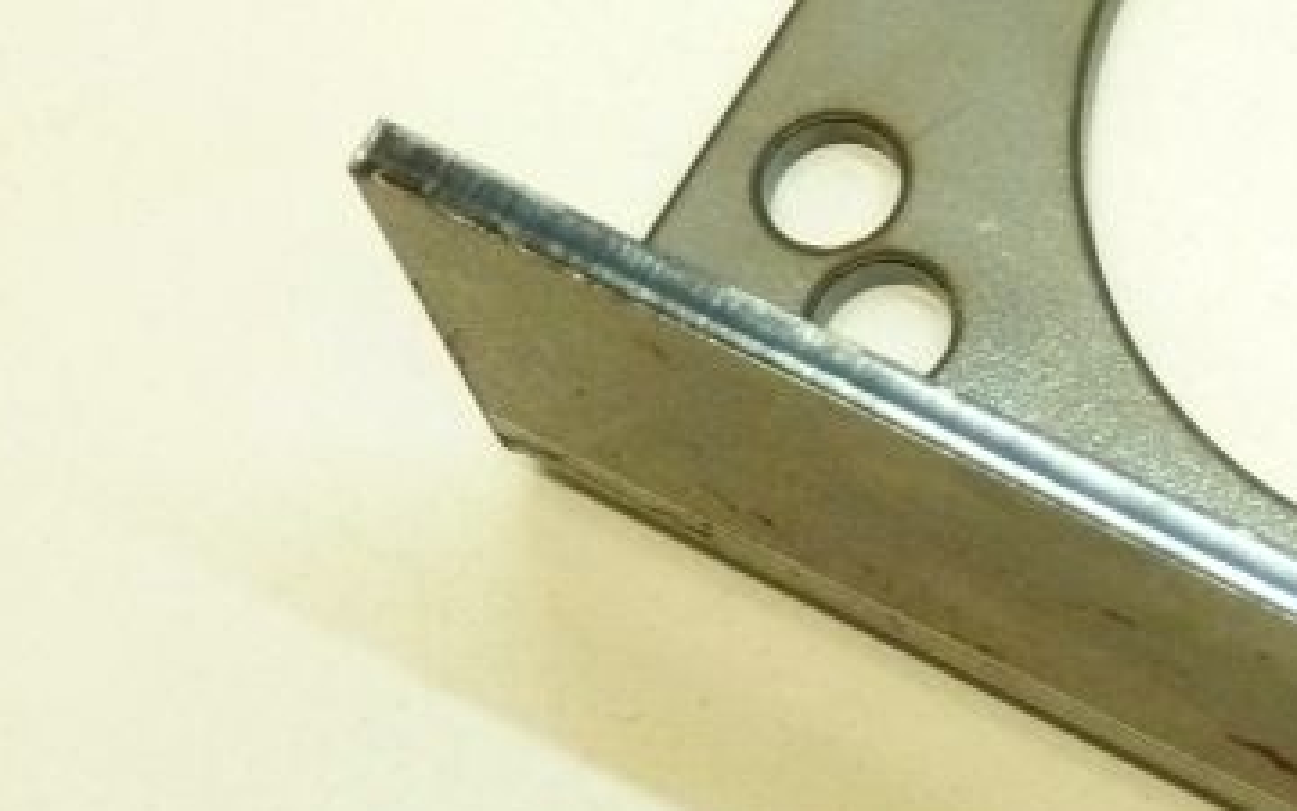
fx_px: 5726
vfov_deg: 8.1
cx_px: 1587
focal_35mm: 162
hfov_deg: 12.6
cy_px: 47
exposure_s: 1/30
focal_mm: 9.7
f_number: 3.9
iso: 400
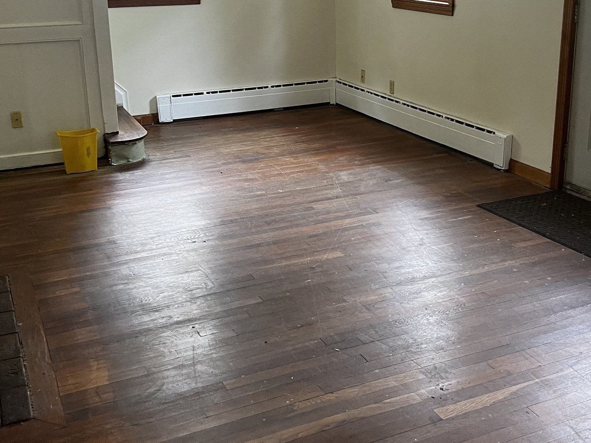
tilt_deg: -16.8
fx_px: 768
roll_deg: +0.3
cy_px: 157
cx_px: 324
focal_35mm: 45
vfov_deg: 32.0
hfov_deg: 42.0
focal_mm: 5.7
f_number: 1.5
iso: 160
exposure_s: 1/60
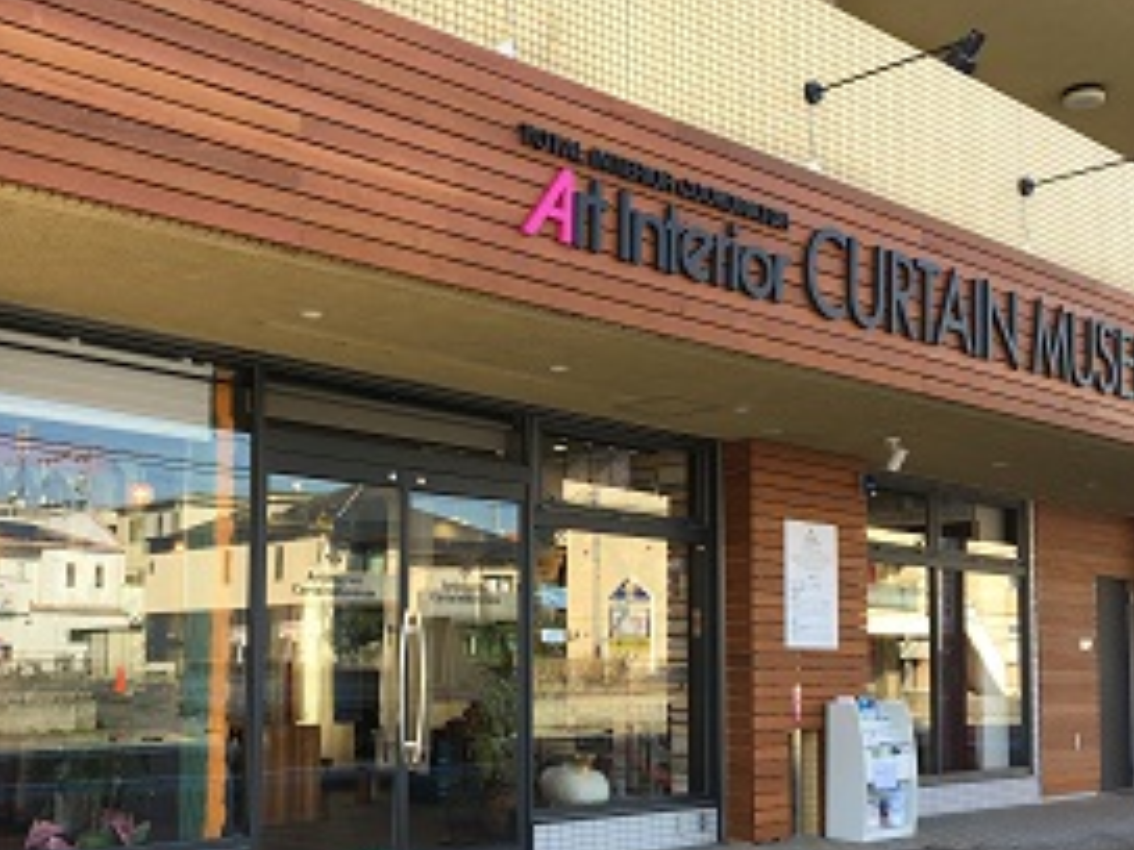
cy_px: 573
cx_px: 534
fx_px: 1409
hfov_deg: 43.8
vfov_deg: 33.3
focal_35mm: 43
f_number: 2.2
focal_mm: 4.15
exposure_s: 1/190
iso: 25
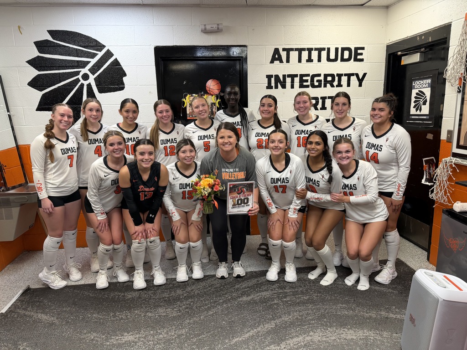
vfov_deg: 56.8
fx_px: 324
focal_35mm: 24
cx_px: 234
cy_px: 175
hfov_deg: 71.6
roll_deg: +1.6
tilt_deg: -9.8
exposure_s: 1/60
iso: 160
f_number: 1.78
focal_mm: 6.76
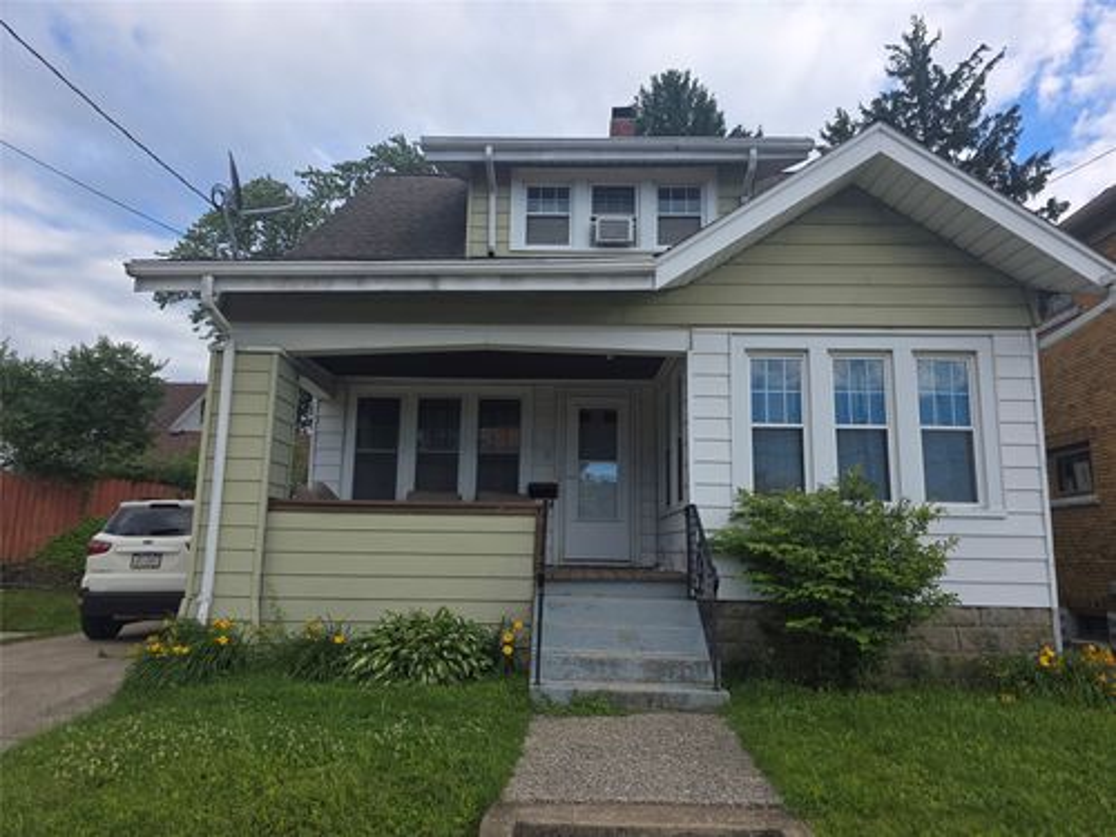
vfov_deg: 58.9
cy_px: 418
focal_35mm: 23
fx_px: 742
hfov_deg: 73.9
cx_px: 558
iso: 12
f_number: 1.7
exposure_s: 1/614
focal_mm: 6.3
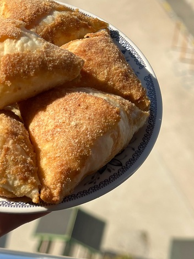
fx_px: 703
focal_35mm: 94
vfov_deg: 20.7
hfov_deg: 15.6
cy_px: 56
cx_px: 40
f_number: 1.78
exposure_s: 1/6211
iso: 100
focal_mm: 6.86
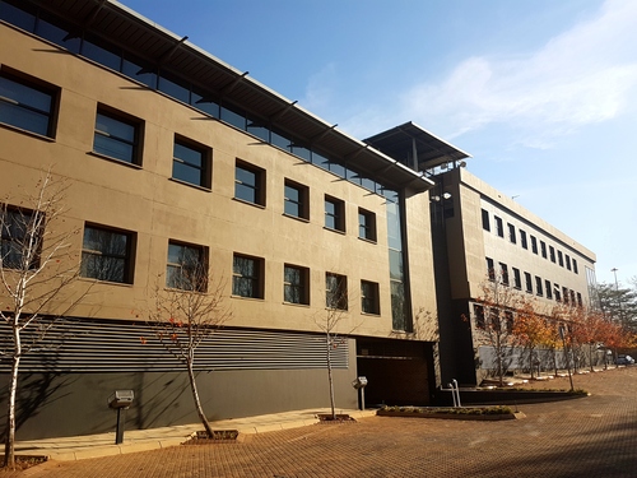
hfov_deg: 67.3
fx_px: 478
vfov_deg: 53.1
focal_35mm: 26
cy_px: 239
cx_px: 318
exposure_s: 1/1968
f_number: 1.7
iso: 40
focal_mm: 4.2
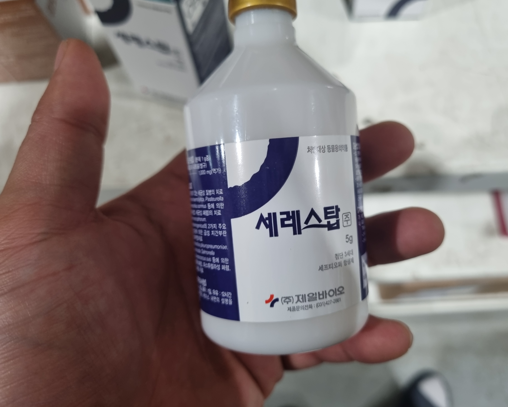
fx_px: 421
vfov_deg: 51.5
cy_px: 200
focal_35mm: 28
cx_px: 278
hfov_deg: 62.1
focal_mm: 5.4
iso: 160
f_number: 1.8
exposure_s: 1/60
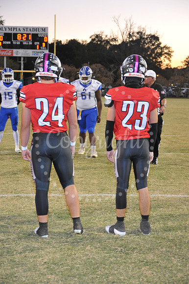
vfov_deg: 28.9
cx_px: 94
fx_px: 552
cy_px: 142
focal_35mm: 70
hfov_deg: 19.4
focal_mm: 70
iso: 2000
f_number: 5.6
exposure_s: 1/60
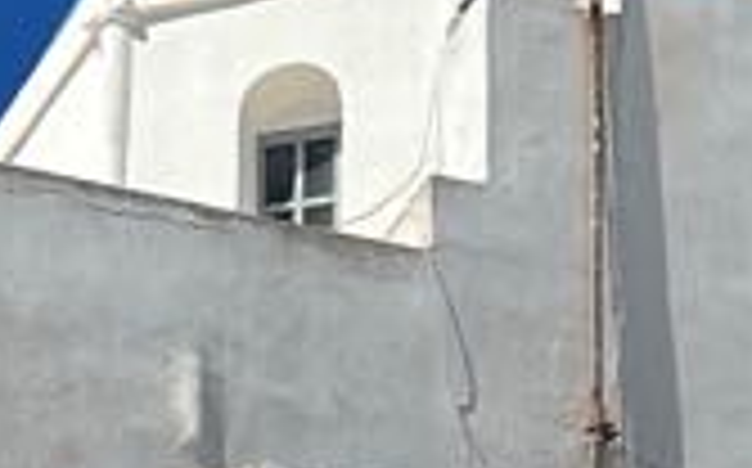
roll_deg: -1.9
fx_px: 3992
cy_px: 1458
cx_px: -23
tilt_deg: +14.3
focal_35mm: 195
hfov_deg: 10.7
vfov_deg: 6.1
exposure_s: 1/15625
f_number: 1.78
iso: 80
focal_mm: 6.86
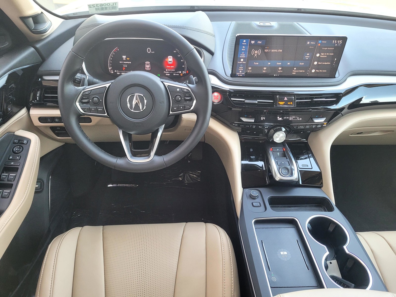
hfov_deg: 67.3
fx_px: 297
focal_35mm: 26
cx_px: 198
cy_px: 148
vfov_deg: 53.1
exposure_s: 1/120
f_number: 1.8
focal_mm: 5.4
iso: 160
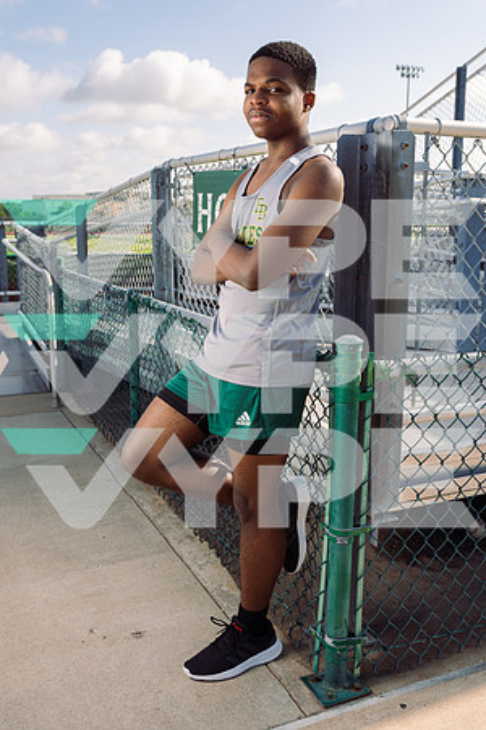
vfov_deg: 53.1
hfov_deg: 36.9
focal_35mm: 36
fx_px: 729
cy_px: 365
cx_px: 243
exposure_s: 1/250
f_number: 7.1
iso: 64
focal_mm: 36
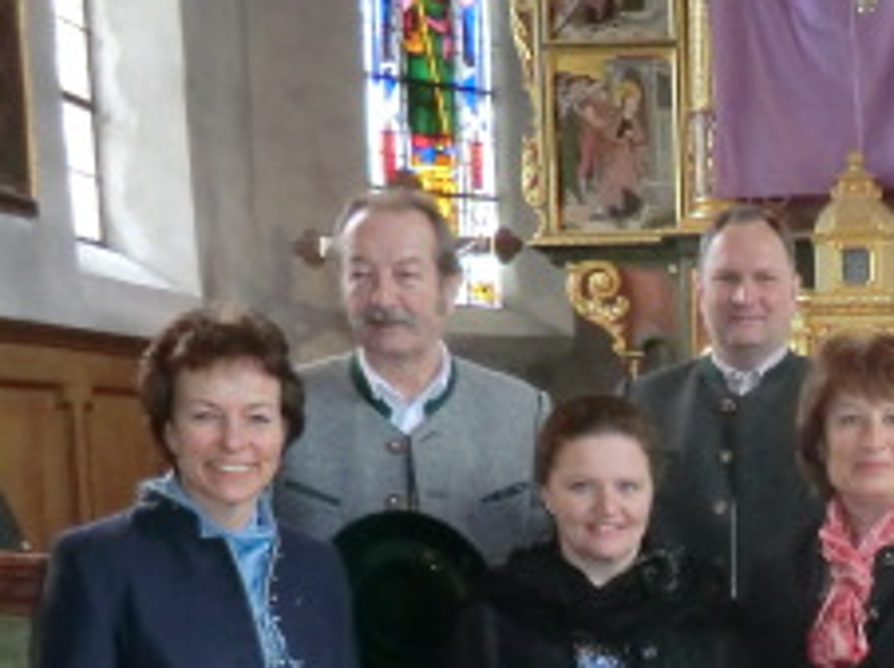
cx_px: 918
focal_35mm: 68
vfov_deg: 20.6
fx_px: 1754
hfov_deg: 26.8
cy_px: 735
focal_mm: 4.3
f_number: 3.2
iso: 400
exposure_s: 1/60
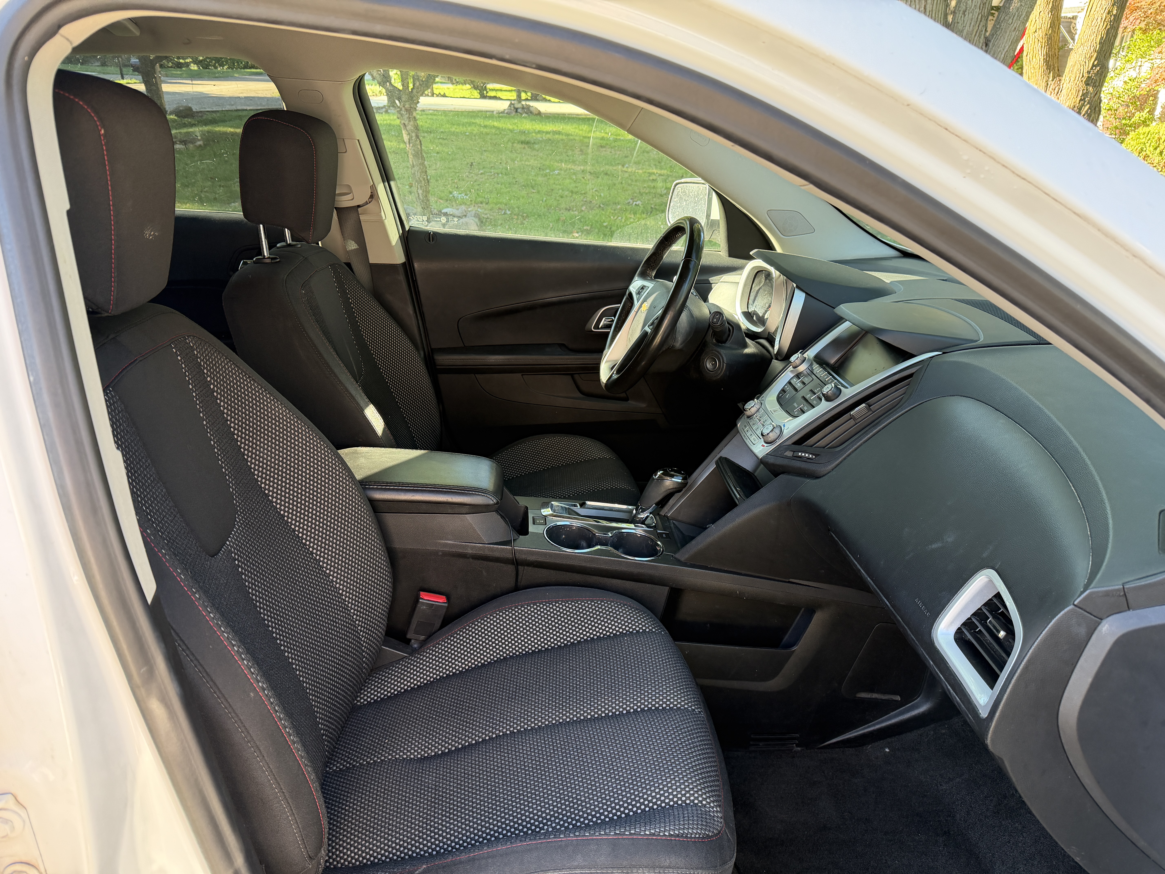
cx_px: 582
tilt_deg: -26.2
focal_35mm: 24
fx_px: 808
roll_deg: -1.6
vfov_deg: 56.8
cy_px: 437
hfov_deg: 71.6
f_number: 1.78
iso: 200
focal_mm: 6.76
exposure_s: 1/165
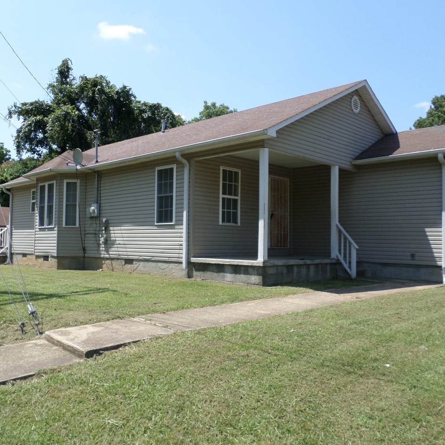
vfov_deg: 54.0
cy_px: 223
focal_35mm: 30
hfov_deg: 54.0
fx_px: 436
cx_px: 207
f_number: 2.5
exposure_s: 1/1000
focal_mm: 4.5
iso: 80
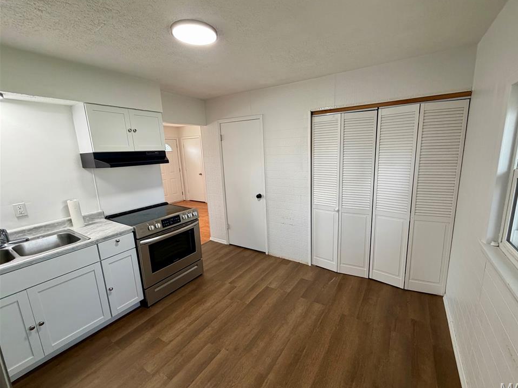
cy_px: 193
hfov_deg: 98.0
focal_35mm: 15
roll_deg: +2.0
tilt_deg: -10.6
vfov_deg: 81.7
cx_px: 277
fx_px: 224
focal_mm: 2.22
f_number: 2.2
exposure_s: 1/120
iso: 200
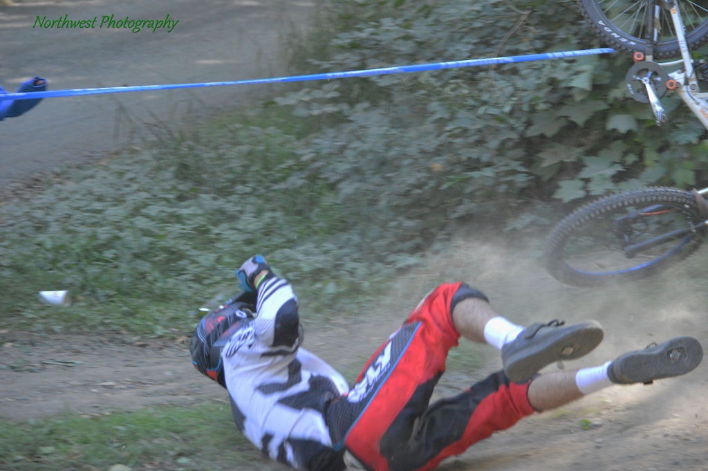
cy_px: 236
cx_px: 354
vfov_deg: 9.9
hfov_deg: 14.9
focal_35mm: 138
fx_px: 2712
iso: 3200
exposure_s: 1/320
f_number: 4.5
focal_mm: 92
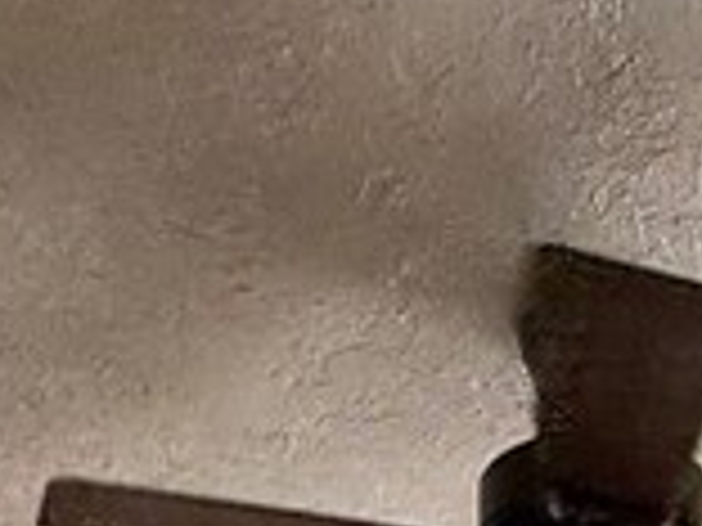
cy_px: 1470
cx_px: 662
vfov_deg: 11.4
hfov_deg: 20.8
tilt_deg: -1.3
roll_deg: +0.4
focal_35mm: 92
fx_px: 1866
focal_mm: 2.22
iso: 80
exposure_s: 1/99
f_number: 2.2
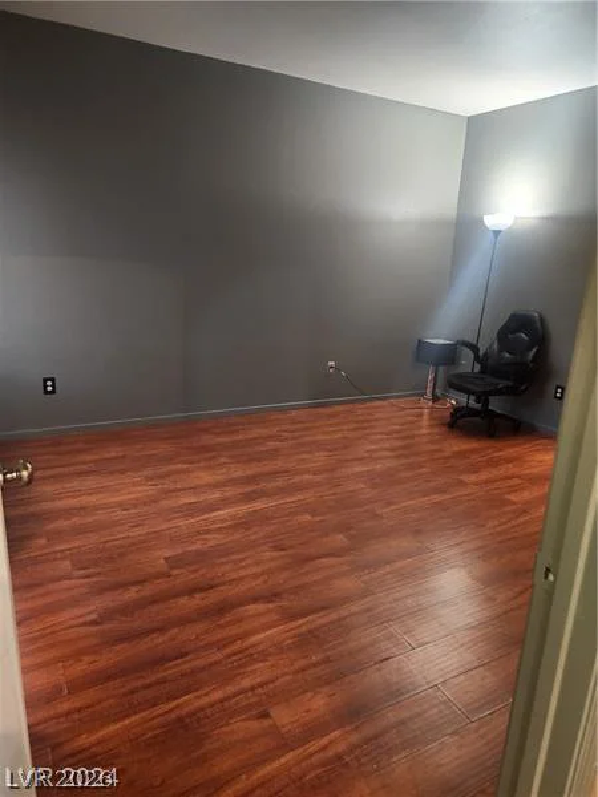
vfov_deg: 73.9
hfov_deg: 58.9
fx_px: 530
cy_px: 398
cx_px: 299
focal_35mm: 23
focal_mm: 6.4
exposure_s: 1/30
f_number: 1.8
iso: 500
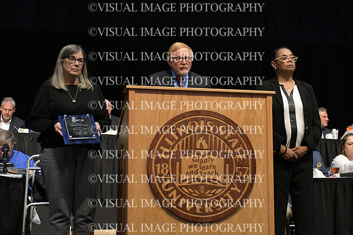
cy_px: 118
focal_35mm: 68
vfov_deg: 20.2
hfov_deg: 29.9
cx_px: 176
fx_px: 662
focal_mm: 45
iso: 2000
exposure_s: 1/400
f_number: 3.2
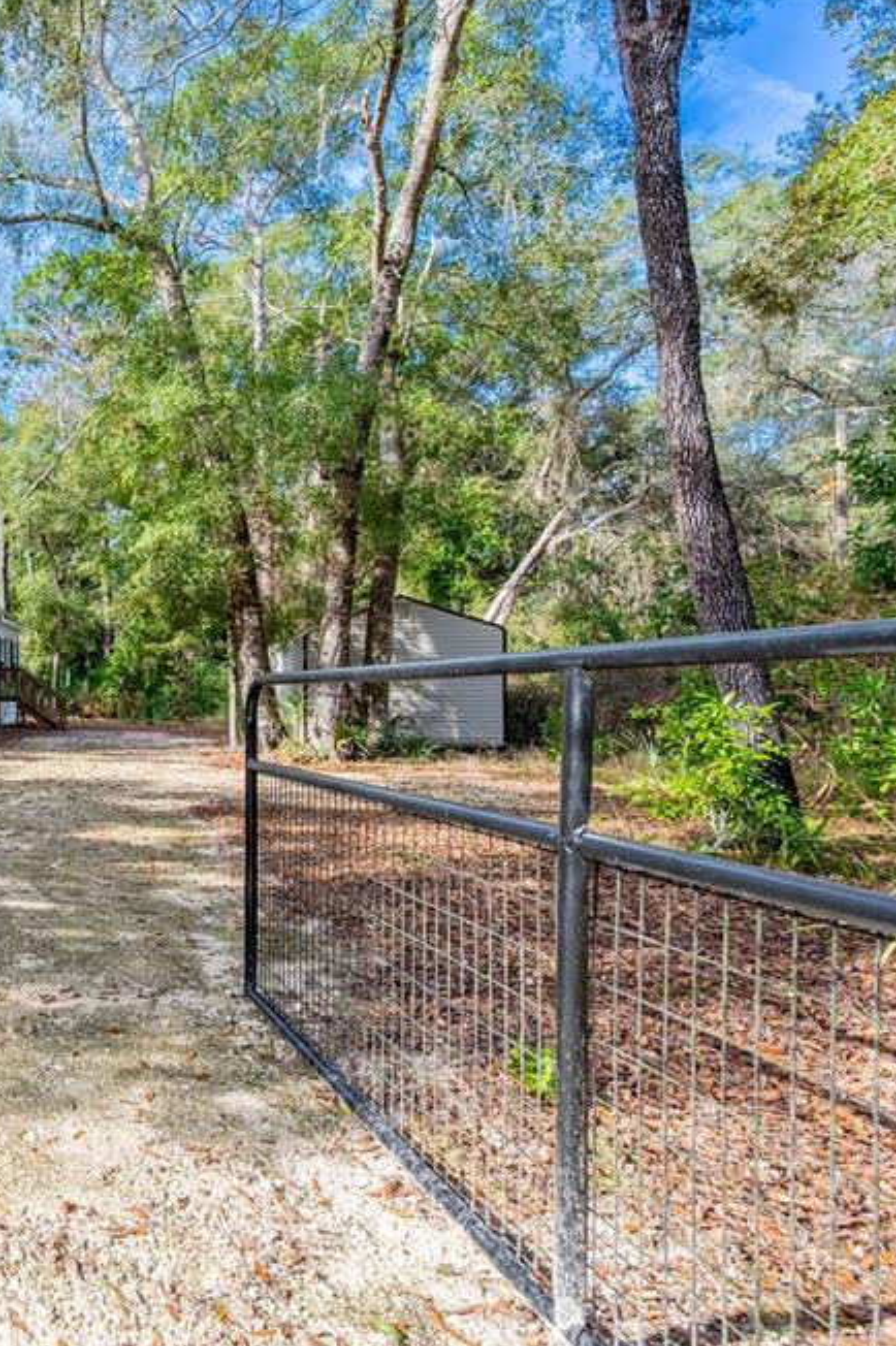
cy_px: 697
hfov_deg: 41.7
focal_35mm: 22
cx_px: -145
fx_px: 822
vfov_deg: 78.6
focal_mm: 14
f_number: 9
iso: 400
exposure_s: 1/1600
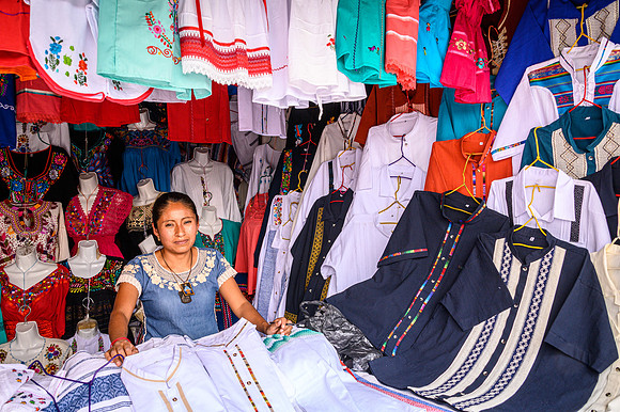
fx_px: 482
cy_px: 206
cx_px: 310
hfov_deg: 65.5
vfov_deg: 46.4
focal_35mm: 28
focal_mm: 28
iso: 500
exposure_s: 1/40
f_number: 14
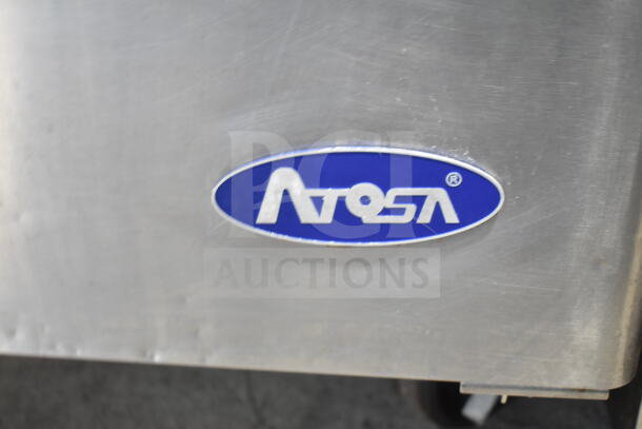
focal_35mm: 52
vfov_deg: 25.8
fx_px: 936
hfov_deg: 37.8
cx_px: 321
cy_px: 214
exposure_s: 1/60
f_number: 4.5
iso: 1800
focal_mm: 35
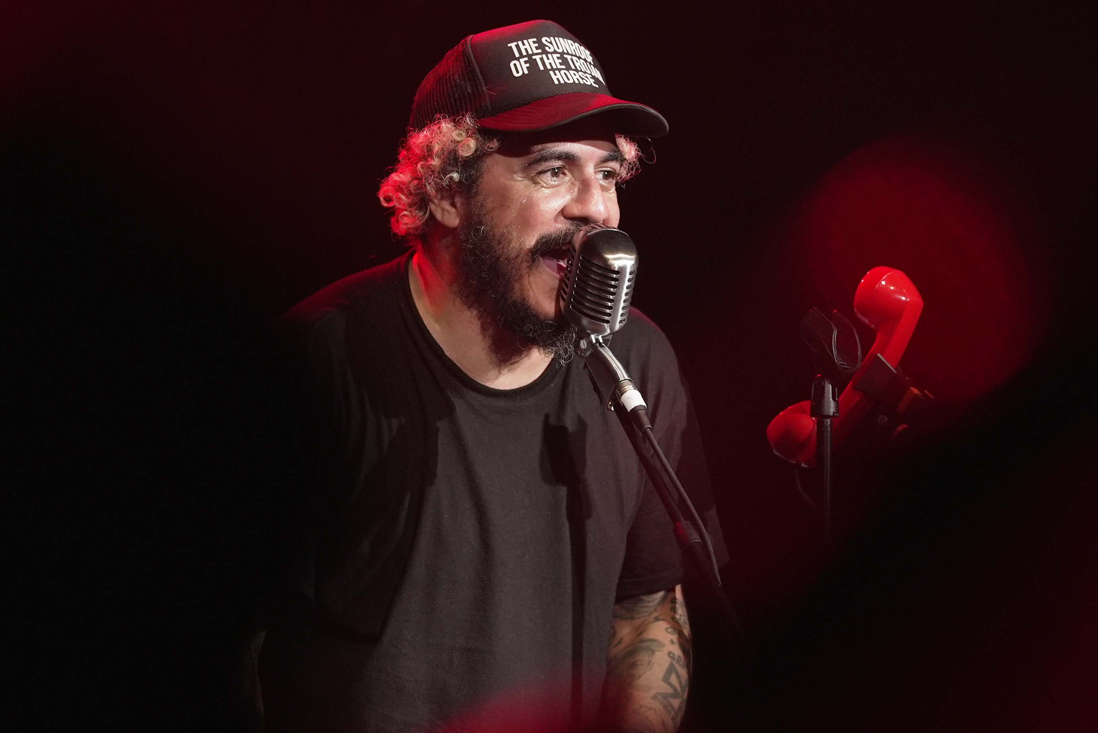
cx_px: 549
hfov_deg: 6.9
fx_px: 9062
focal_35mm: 297
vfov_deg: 4.6
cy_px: 366
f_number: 4
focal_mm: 198
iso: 2500
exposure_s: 1/250
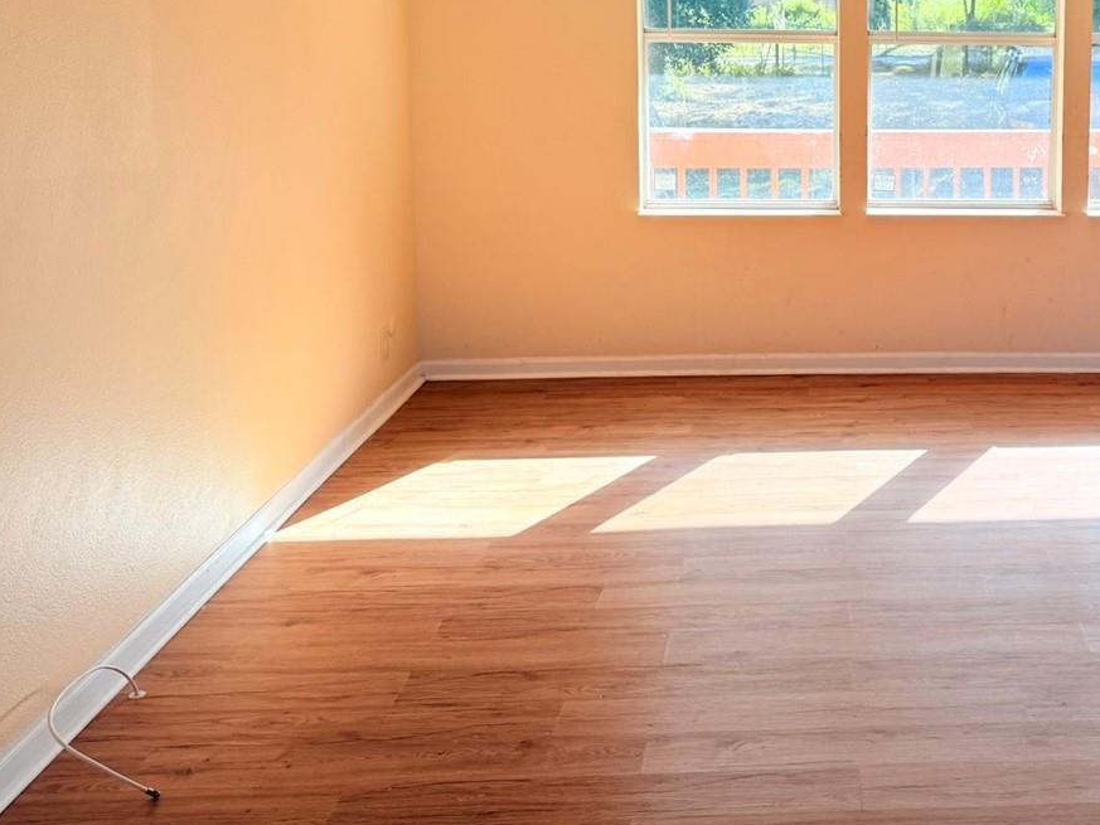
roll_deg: -0.3
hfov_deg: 40.7
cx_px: 916
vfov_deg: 31.9
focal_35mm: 44
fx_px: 1398
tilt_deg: -6.6
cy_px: 146
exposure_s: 1/464
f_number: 1.78
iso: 100
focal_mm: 6.76
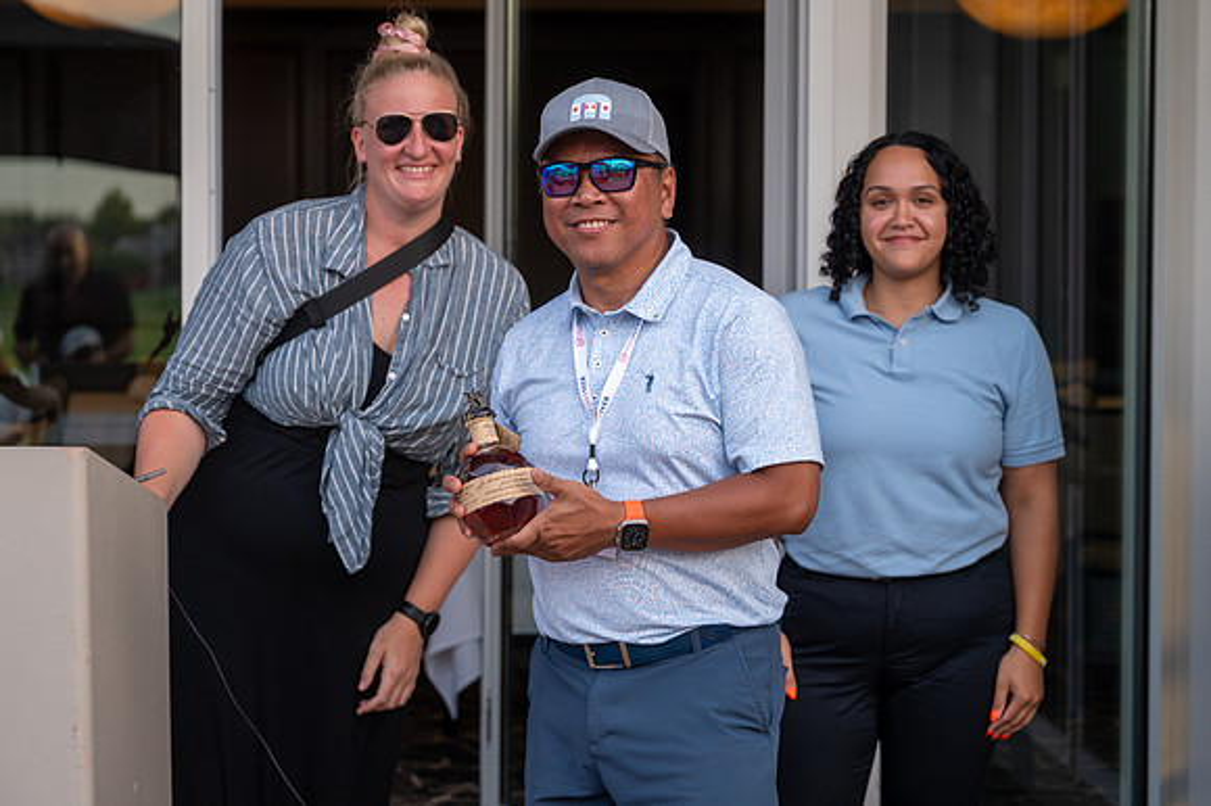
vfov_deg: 16.4
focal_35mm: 83
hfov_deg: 24.5
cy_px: 395
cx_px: 631
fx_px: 2794
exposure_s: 1/500
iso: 500
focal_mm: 69
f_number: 4
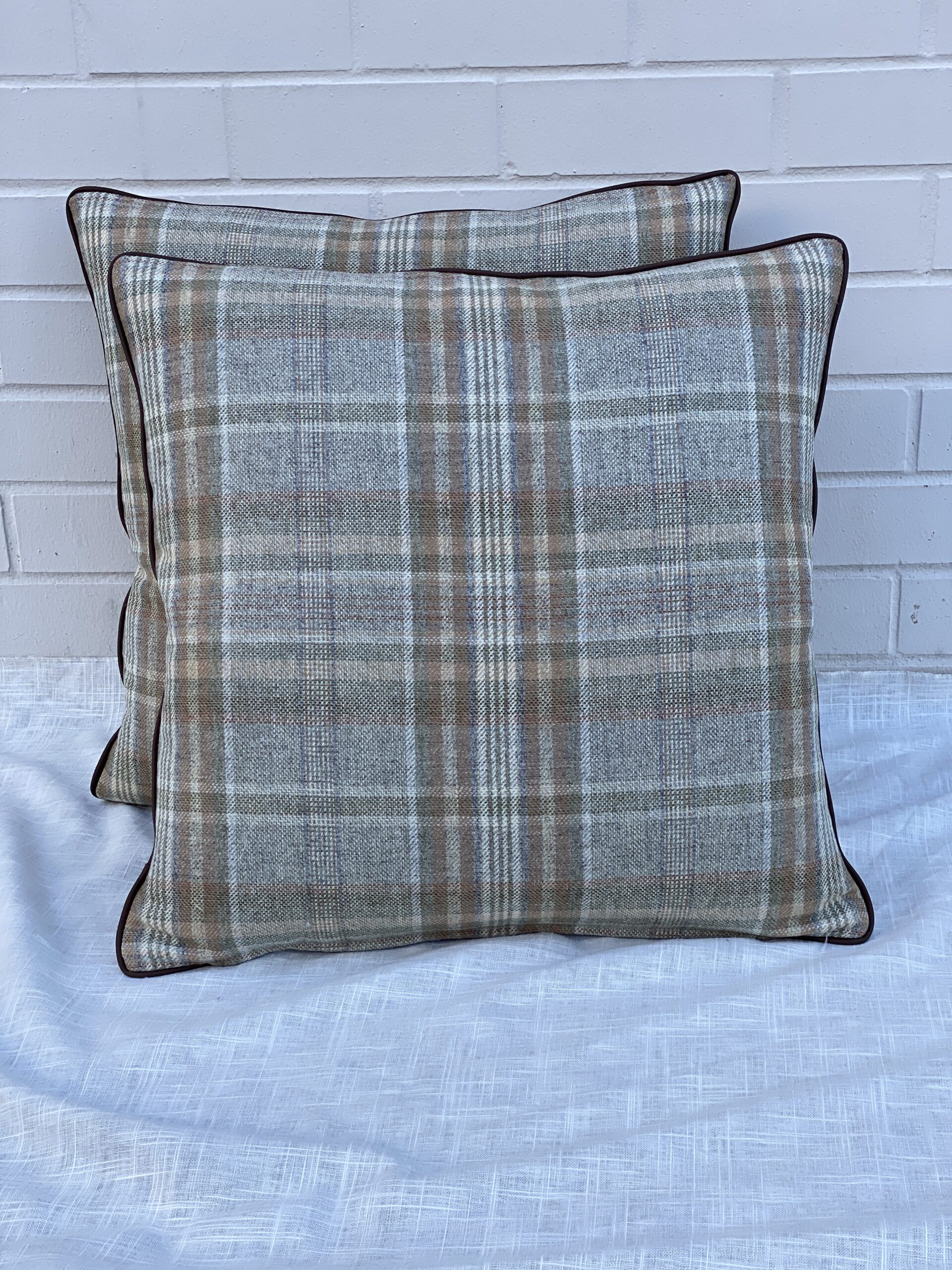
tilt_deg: -22.0
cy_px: 635
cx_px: 476
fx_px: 1907
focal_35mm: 52
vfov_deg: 36.8
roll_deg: +1.8
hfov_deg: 28.0
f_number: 2
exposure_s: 1/304
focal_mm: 6
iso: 20
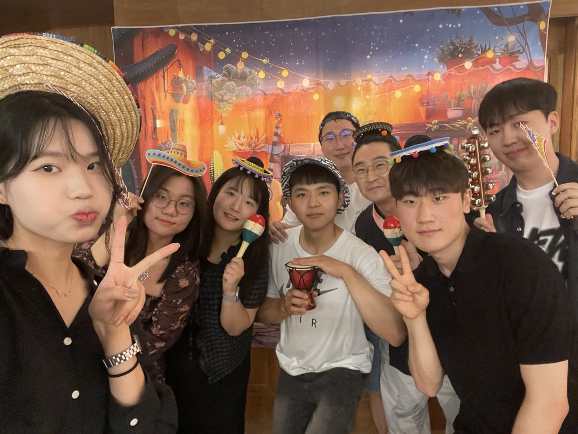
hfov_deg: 73.9
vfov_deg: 58.9
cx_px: 289
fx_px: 384
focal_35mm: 23
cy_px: 217
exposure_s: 1/30
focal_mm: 2.71
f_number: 2.2
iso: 500
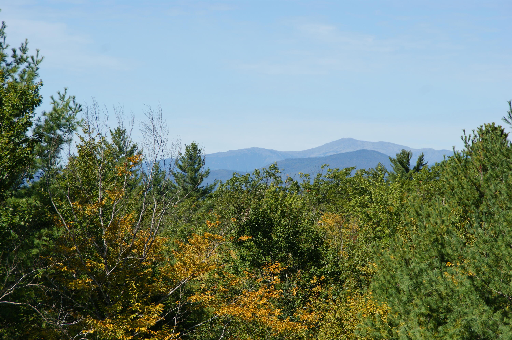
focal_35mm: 180
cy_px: 170
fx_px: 2558
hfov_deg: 11.4
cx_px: 256
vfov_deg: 7.6
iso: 100
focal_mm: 120
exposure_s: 1/250
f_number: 9
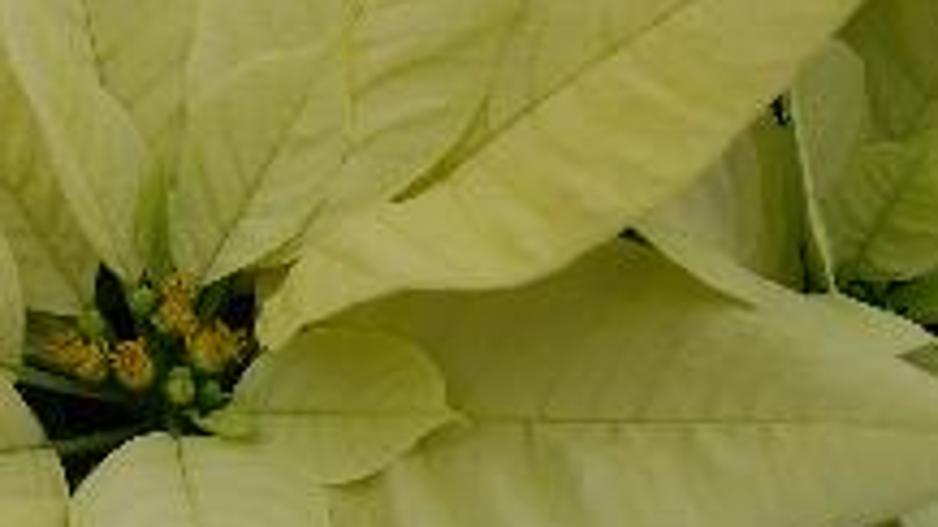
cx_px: 169
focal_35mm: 87
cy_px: 294
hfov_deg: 24.0
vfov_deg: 13.9
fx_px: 2164
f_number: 8
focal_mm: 30
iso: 100
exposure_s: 1/100
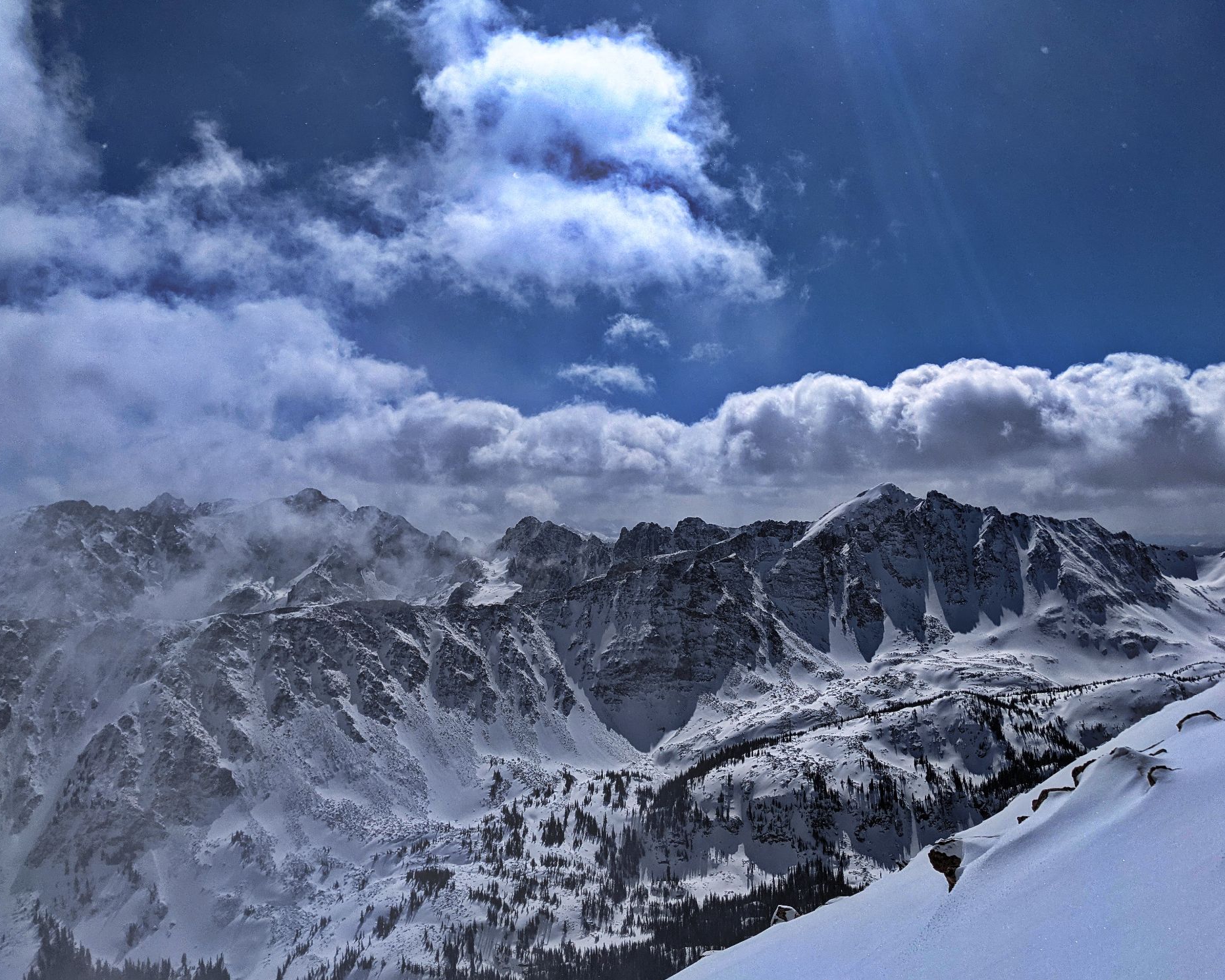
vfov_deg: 50.0
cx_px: 597
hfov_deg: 60.4
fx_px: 1051
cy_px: 495
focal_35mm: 29
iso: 77
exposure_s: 1/23256
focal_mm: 4.38
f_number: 1.73
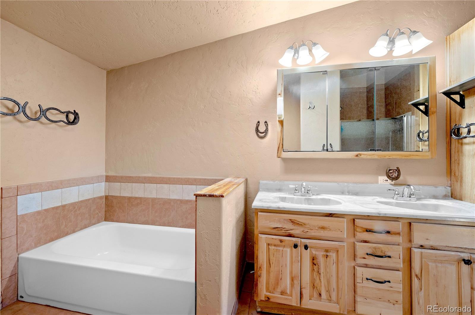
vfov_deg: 81.1
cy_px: 158
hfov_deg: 104.3
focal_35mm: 14
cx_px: 238
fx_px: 185
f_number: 14
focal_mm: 14
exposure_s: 1/2
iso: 640
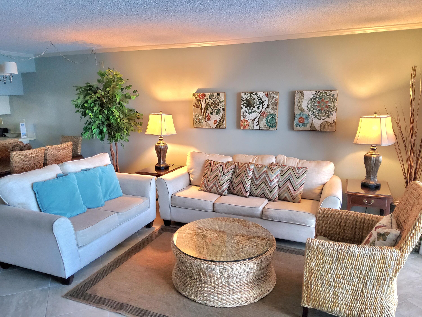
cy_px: 158
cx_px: 211
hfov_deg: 67.3
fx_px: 317
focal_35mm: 26
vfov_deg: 53.1
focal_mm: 3.08
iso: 500
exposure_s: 1/40
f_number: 2
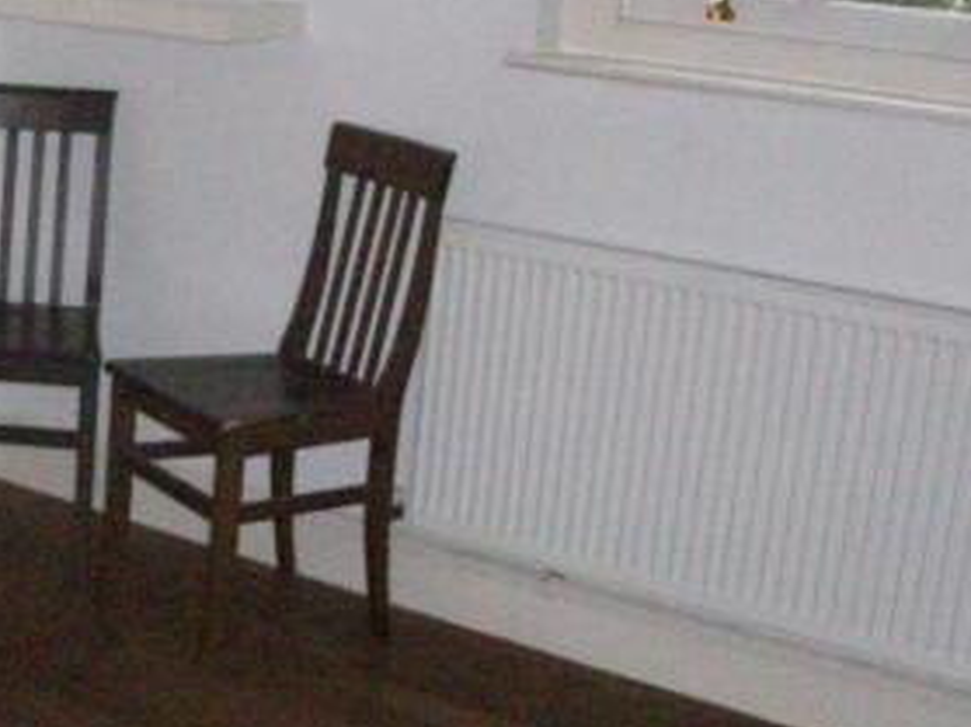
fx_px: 1991
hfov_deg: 26.5
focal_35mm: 71
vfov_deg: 20.7
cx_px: 103
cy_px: 450
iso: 800
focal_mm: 5.7
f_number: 2.8
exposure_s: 1/128
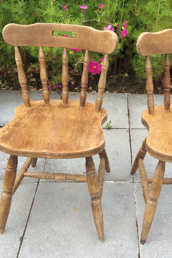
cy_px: 129
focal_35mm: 45
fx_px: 322
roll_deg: -0.3
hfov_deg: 29.7
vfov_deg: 43.6
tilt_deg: -34.9
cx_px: 115
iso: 32
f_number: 2.4
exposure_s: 1/254
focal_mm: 3.3
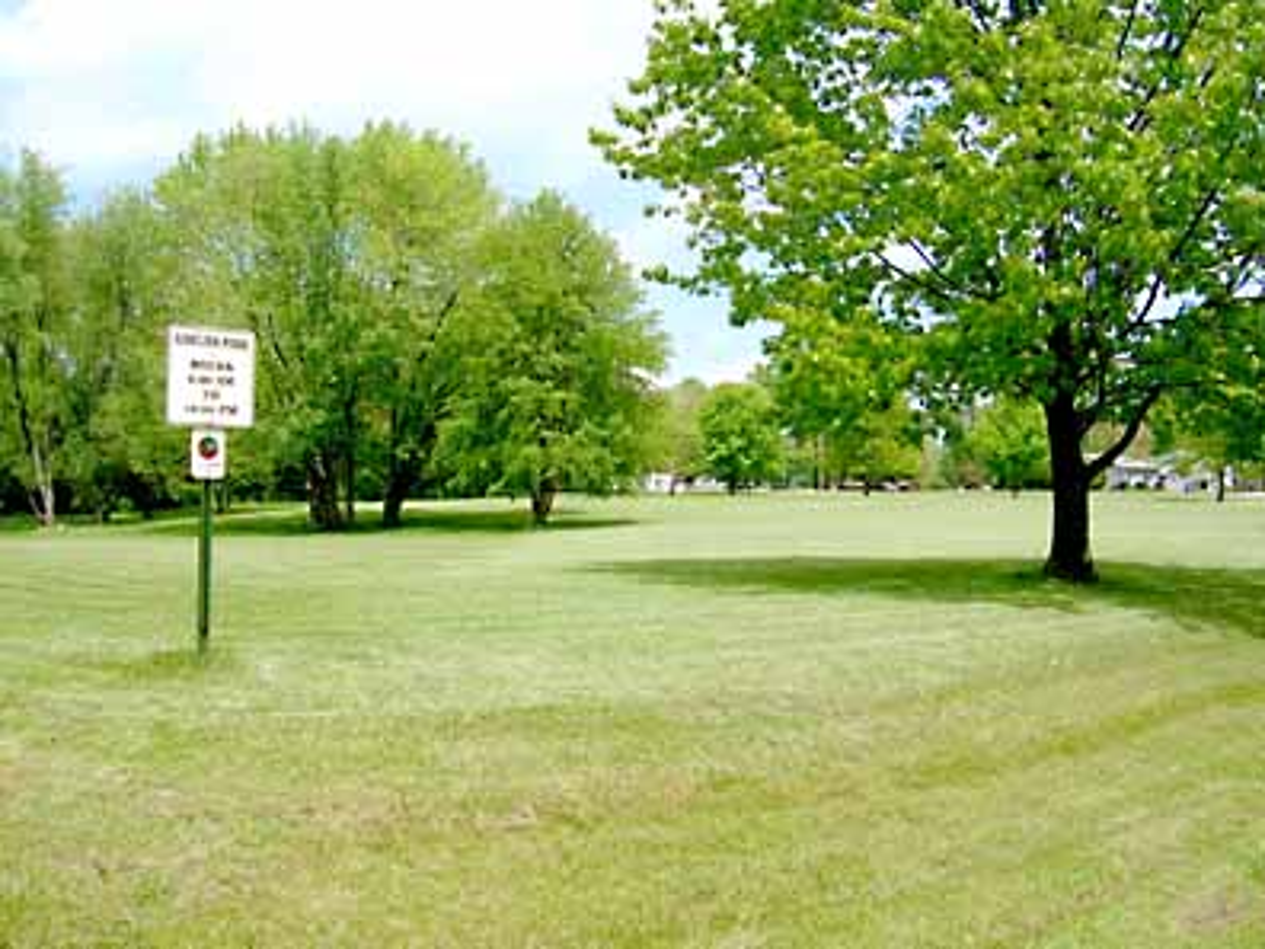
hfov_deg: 52.6
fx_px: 1279
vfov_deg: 40.7
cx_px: 632
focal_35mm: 35
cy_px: 474
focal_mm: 5.4
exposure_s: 1/364
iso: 50
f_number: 4.8
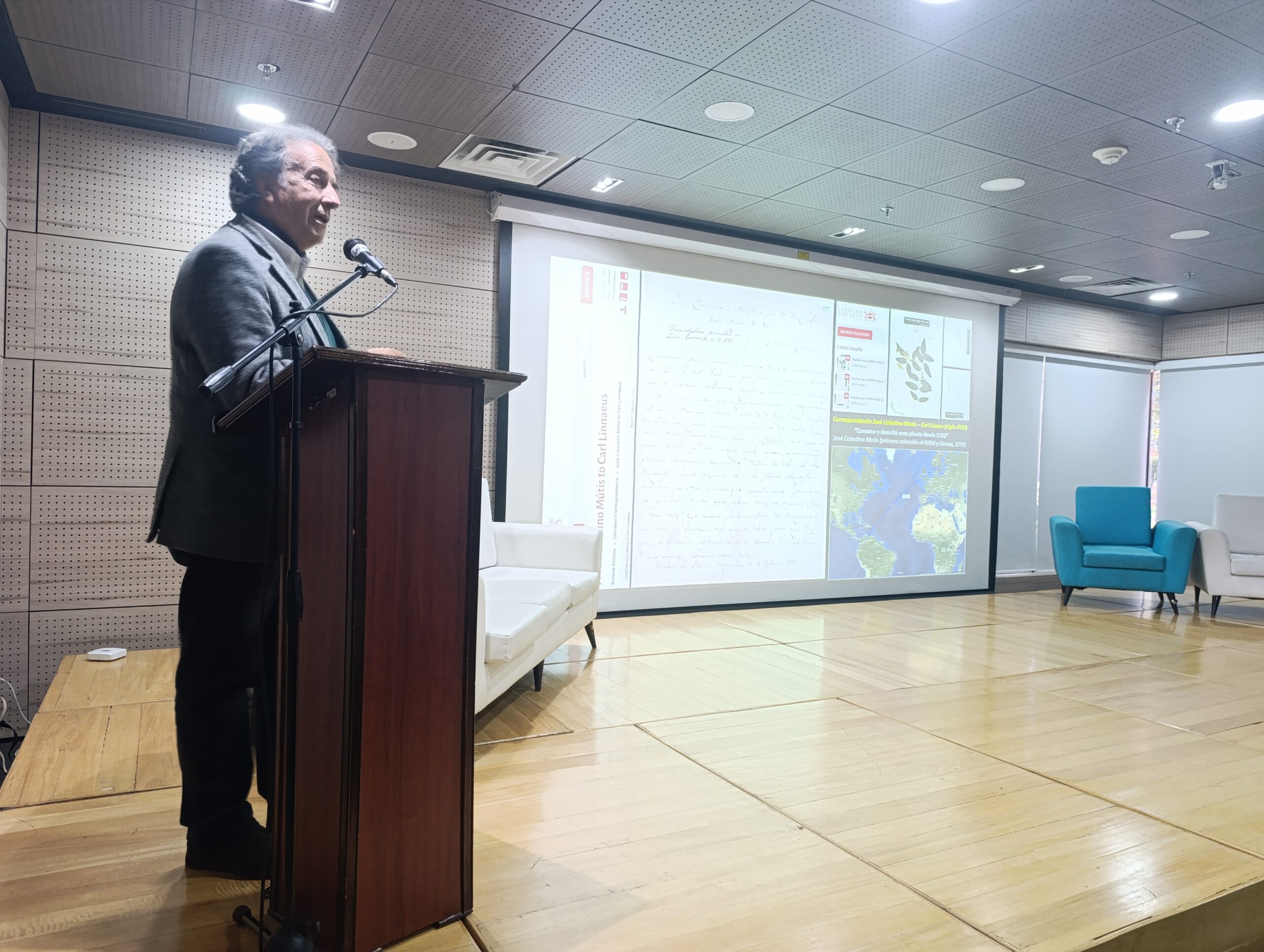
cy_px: 476
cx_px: 632
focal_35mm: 23
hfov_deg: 73.8
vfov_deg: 59.0
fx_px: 841
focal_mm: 6.14
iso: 1000
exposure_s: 1/60
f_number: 1.6
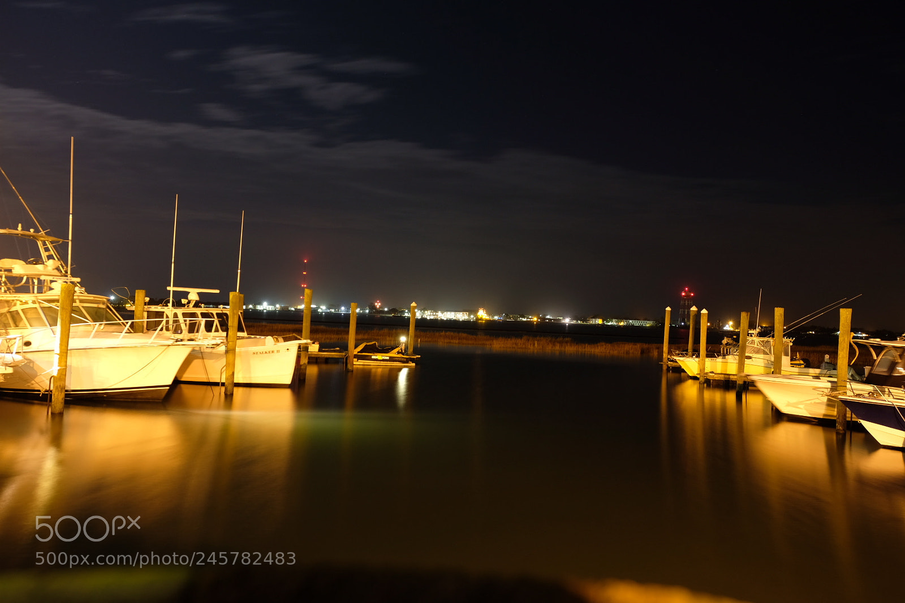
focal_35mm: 24
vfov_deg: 53.1
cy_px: 302
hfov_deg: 73.7
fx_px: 603
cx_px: 452
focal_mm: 16
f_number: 6.4
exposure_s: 30
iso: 200
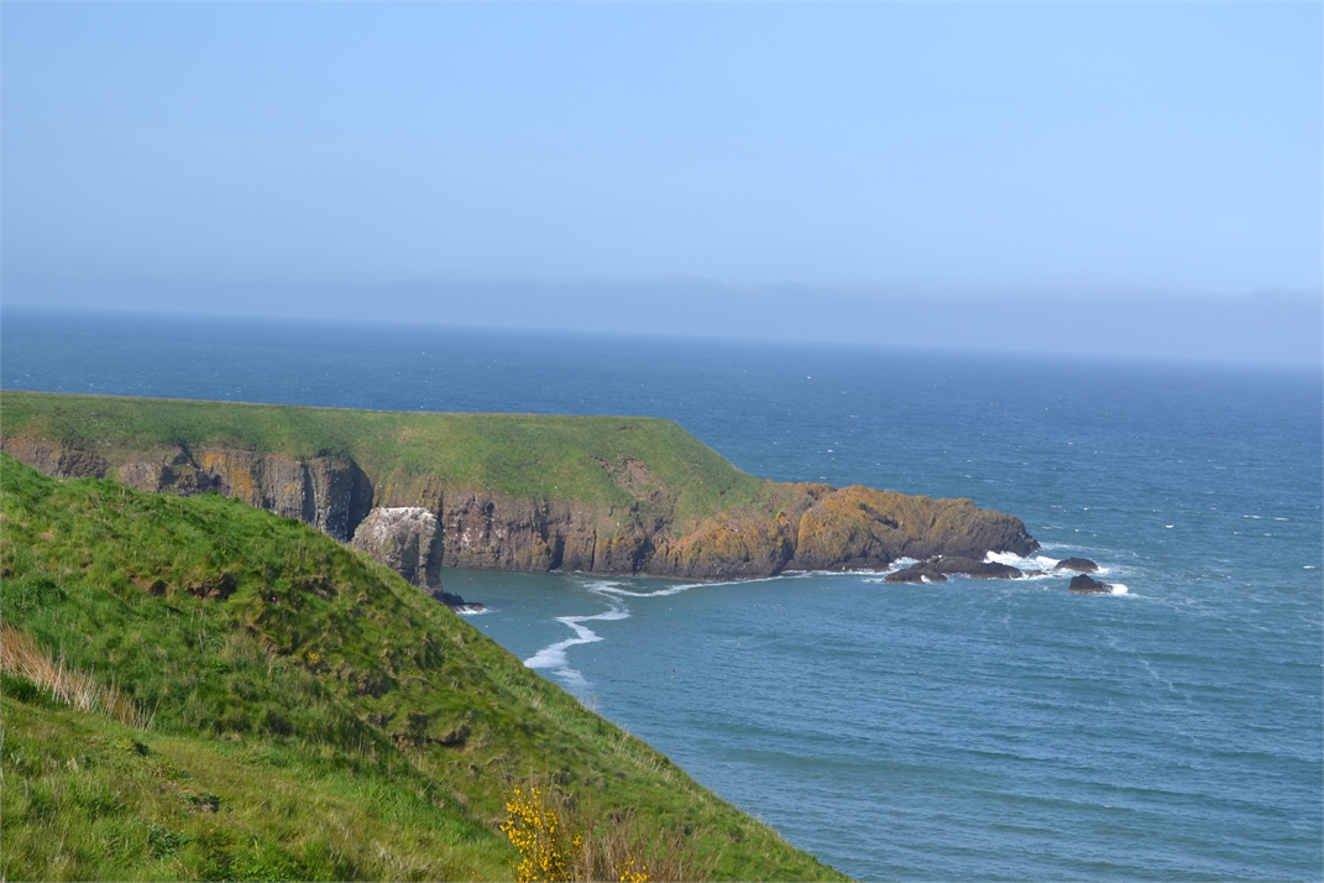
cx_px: 662
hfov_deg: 26.0
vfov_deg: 17.5
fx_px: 2868
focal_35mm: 78
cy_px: 442
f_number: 7.1
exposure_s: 1/200
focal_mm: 52
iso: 100
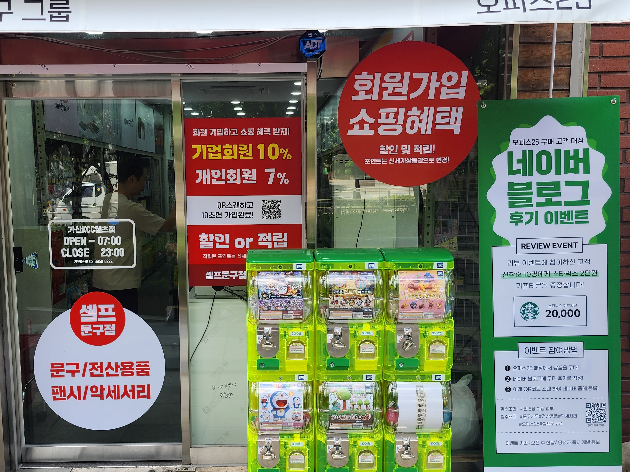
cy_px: 264
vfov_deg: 39.6
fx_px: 655
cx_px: 260
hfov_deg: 51.1
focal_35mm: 36
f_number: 1.8
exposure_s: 1/196
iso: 12
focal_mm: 6.4
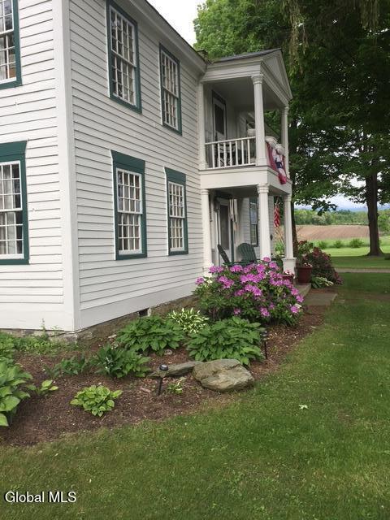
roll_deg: +3.2
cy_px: 260
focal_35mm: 29
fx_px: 436
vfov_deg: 61.7
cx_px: 195
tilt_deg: -0.3
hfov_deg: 48.2
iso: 32
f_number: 2.2
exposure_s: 1/501
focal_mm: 4.15
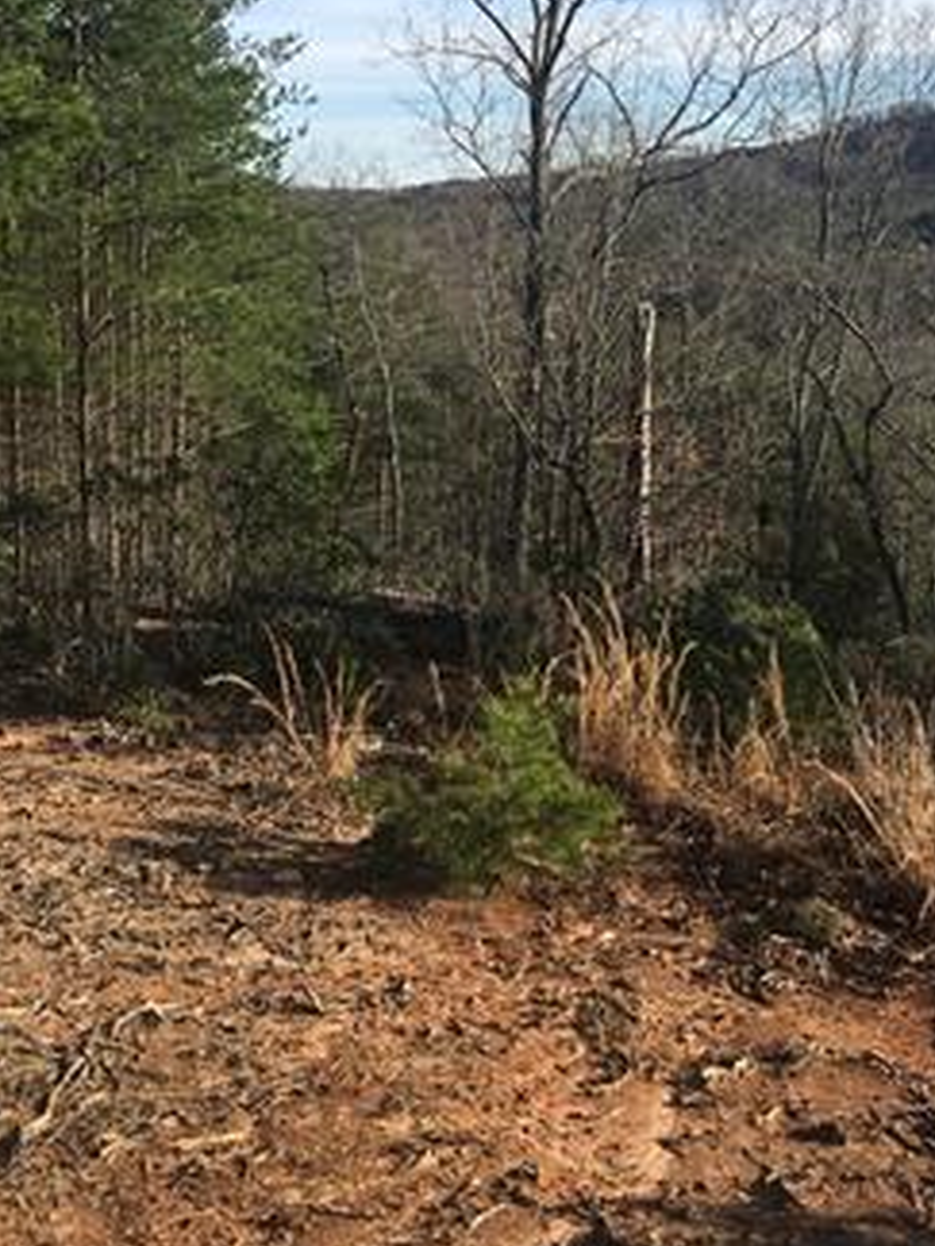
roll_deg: +0.5
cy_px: 469
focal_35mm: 43
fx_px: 1549
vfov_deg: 43.5
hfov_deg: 33.6
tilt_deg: -11.2
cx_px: 431
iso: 25
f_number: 2.2
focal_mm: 4.15
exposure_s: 1/1099
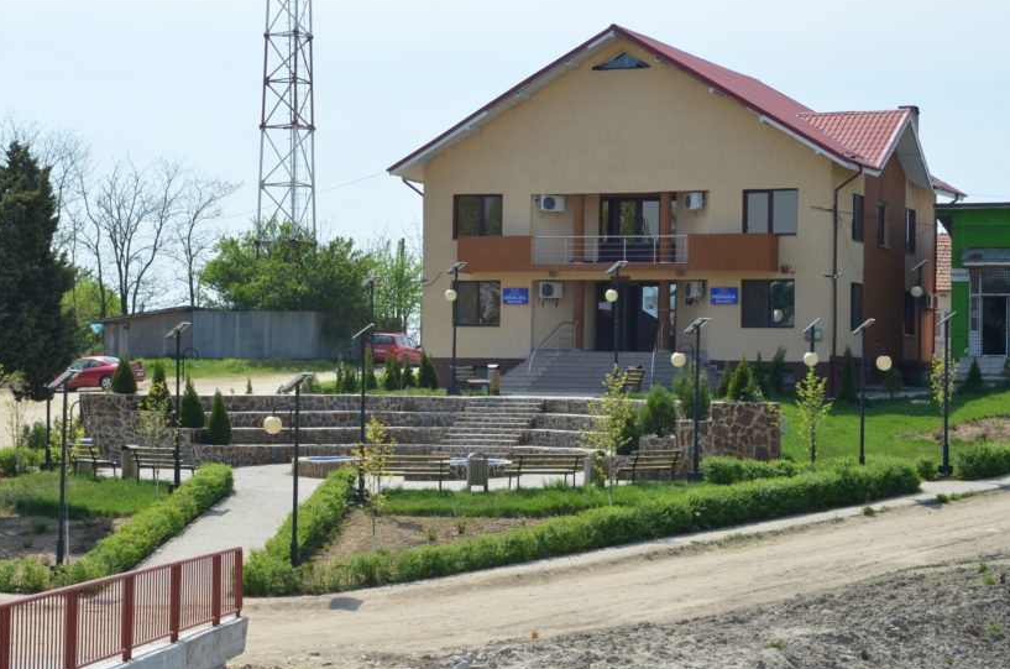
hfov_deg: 21.7
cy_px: 312
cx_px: 430
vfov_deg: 14.5
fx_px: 2632
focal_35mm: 94
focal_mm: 50
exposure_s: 1/800
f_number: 9
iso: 400
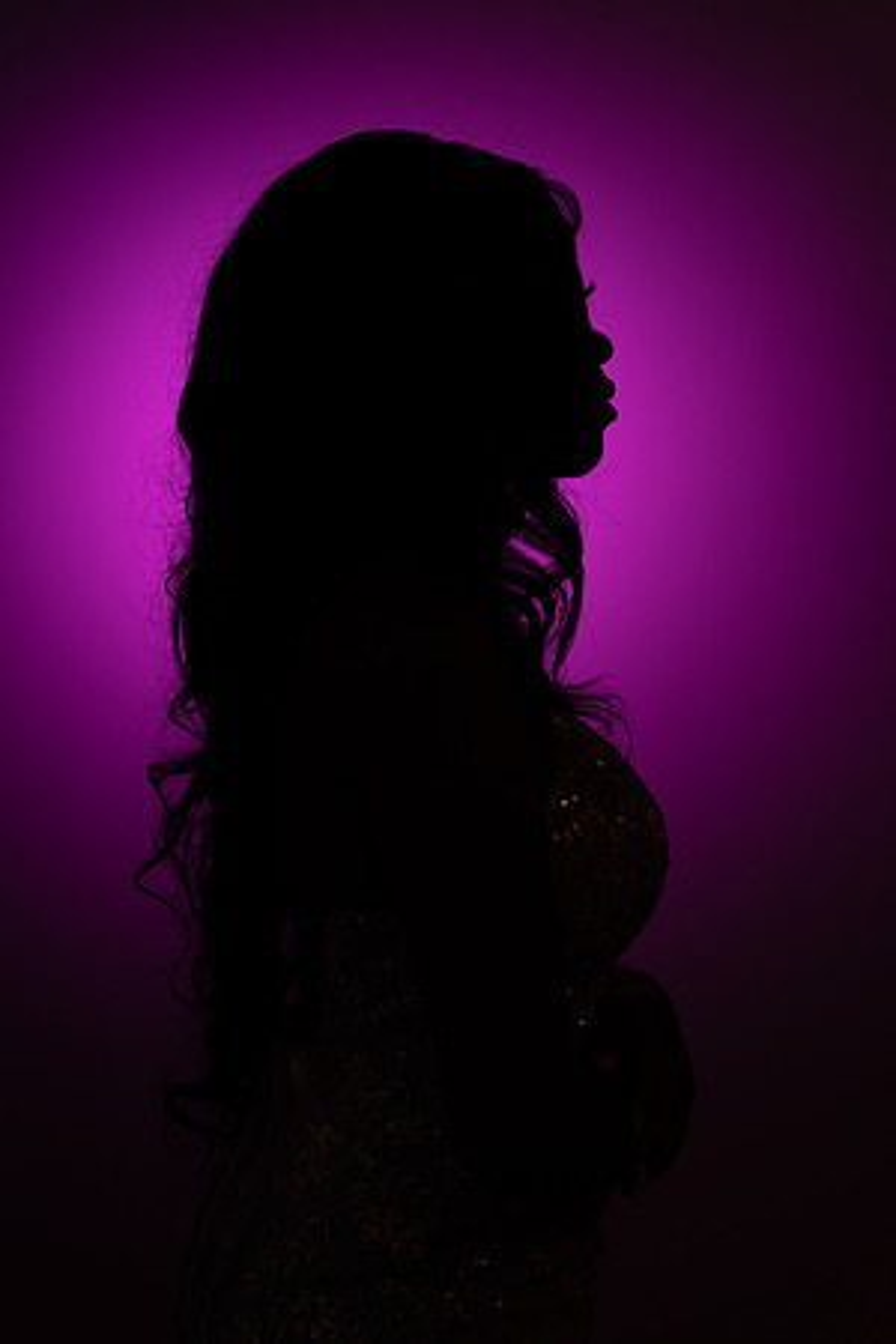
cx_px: 448
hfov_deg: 17.9
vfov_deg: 26.7
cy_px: 672
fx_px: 2837
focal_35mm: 76
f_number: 3.2
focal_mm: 76
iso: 800
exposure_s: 1/1600
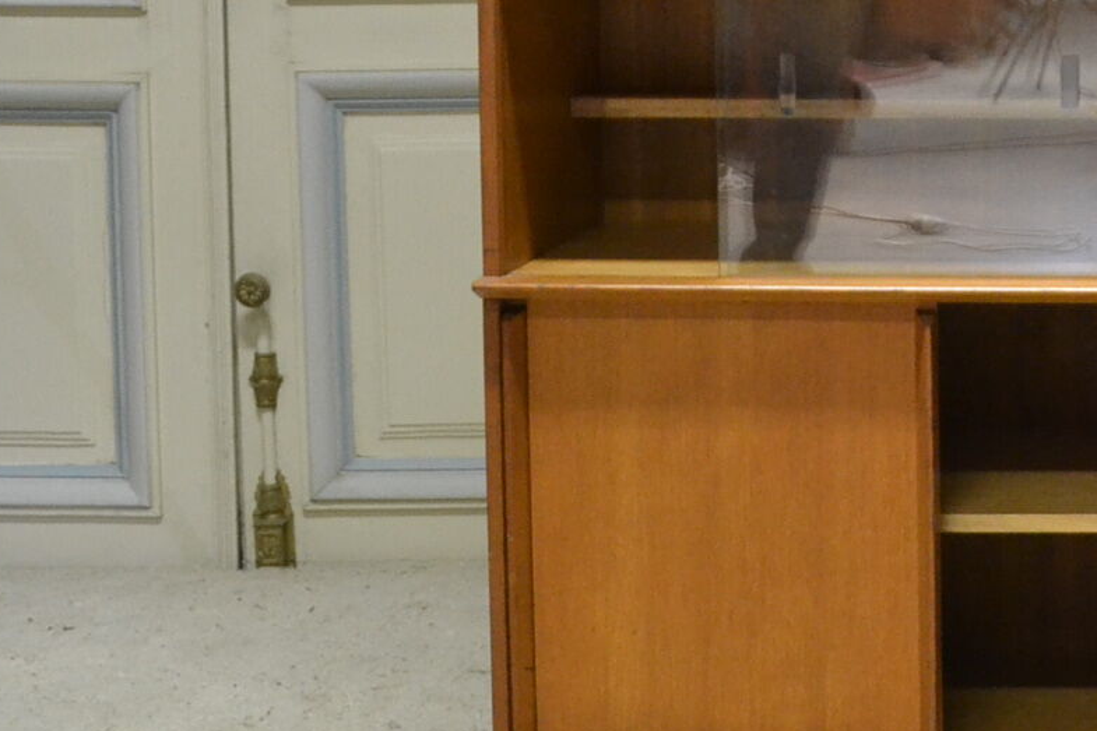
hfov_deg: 20.8
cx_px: 1254
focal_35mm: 92
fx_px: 2817
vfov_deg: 14.5
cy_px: -67
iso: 2000
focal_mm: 21
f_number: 3.8
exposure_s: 1/60
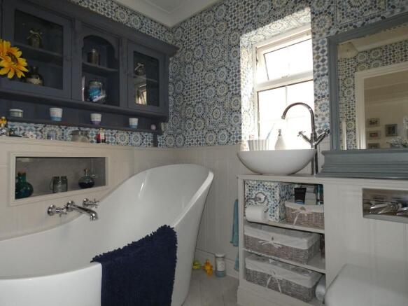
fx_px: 236
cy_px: 153
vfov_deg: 66.0
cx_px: 204
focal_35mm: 20
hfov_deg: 81.8
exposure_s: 1/80
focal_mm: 3.6
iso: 400
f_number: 2.8
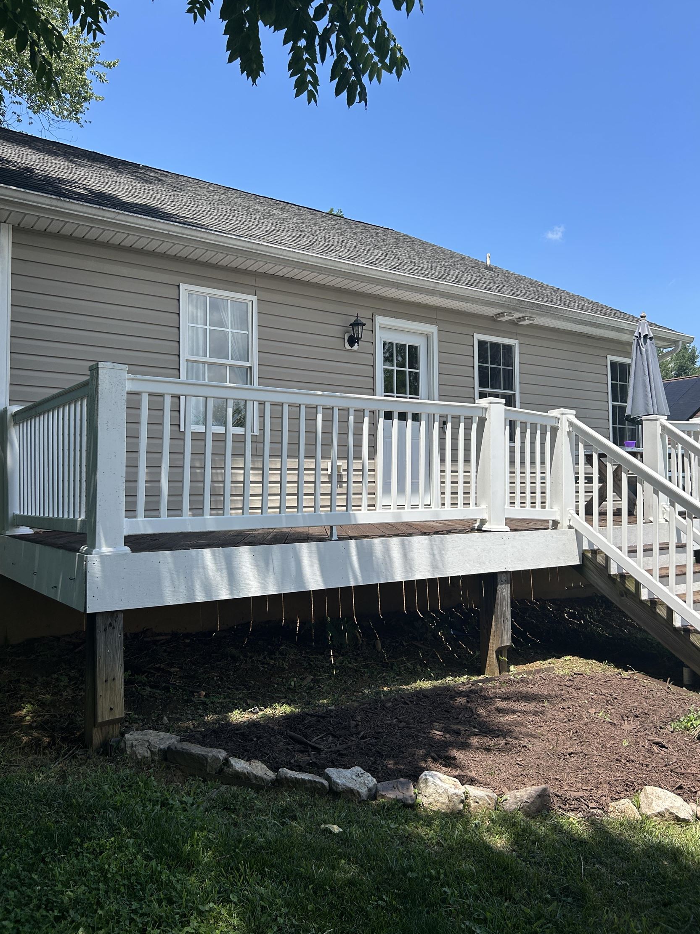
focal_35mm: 27
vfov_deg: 65.3
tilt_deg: +4.7
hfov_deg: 51.3
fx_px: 728
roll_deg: +2.2
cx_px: 343
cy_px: 462
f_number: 1.5
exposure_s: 1/2513
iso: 50
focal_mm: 5.7
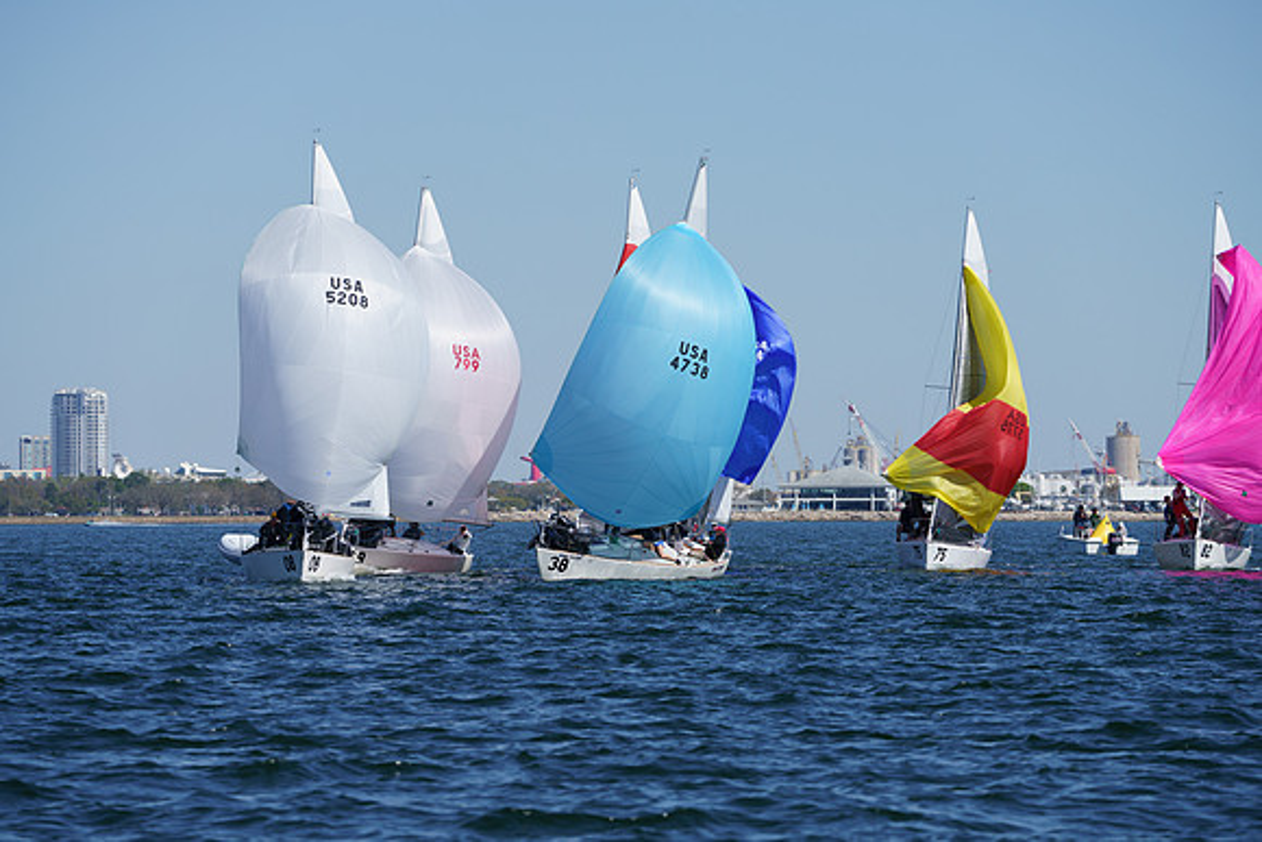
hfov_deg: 8.6
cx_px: 631
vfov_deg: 5.8
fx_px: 8345
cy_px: 421
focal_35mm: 238
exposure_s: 1/1250
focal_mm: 238
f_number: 8
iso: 250
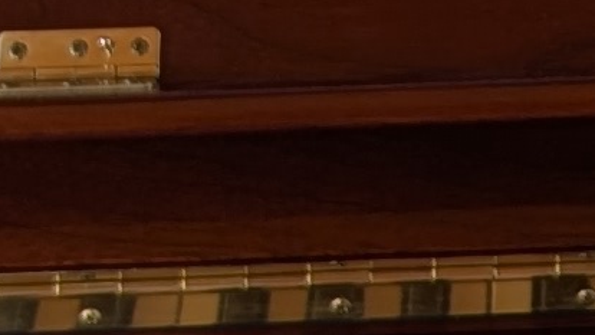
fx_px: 4071
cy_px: -457
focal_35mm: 258
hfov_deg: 8.1
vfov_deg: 4.6
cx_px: 983
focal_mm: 6.9
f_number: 1.68
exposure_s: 1/29.6
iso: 29
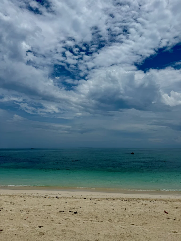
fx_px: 167
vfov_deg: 71.6
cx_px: 90
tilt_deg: +9.6
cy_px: 120
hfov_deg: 56.8
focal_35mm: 24
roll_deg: +0.0
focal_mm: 6.76
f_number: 1.78
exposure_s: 1/20000
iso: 64
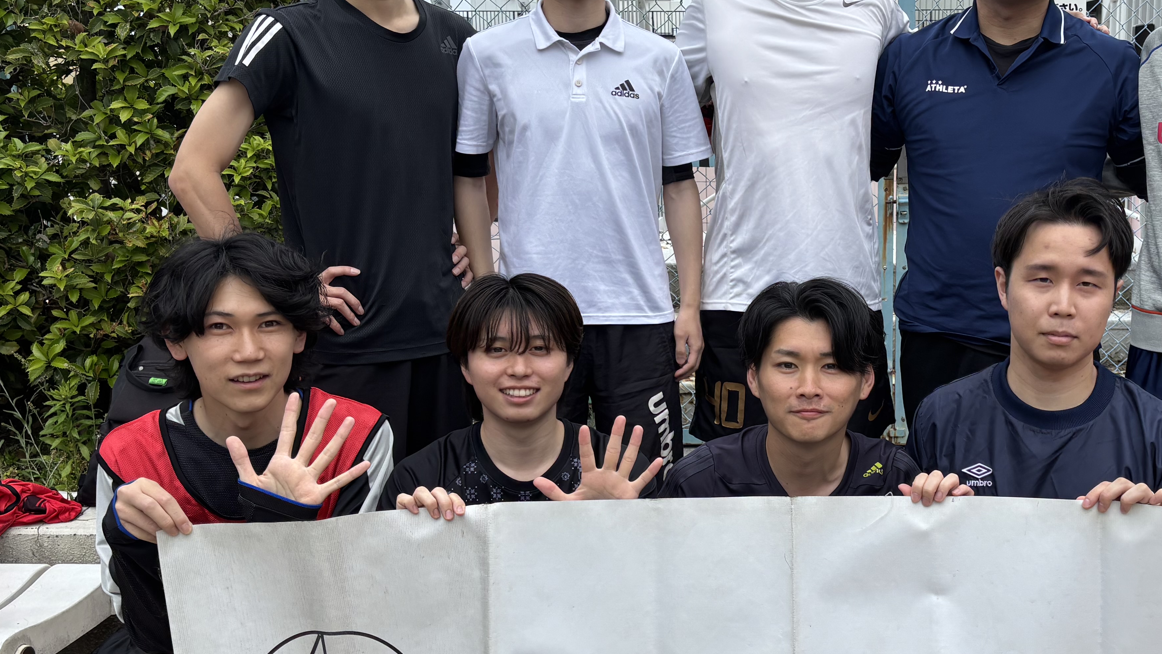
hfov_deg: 43.9
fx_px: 1417
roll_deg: +0.3
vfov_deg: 26.0
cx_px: 783
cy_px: 341
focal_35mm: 46
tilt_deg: -11.2
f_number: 1.6
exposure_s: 1/1812
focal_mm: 5.96
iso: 50
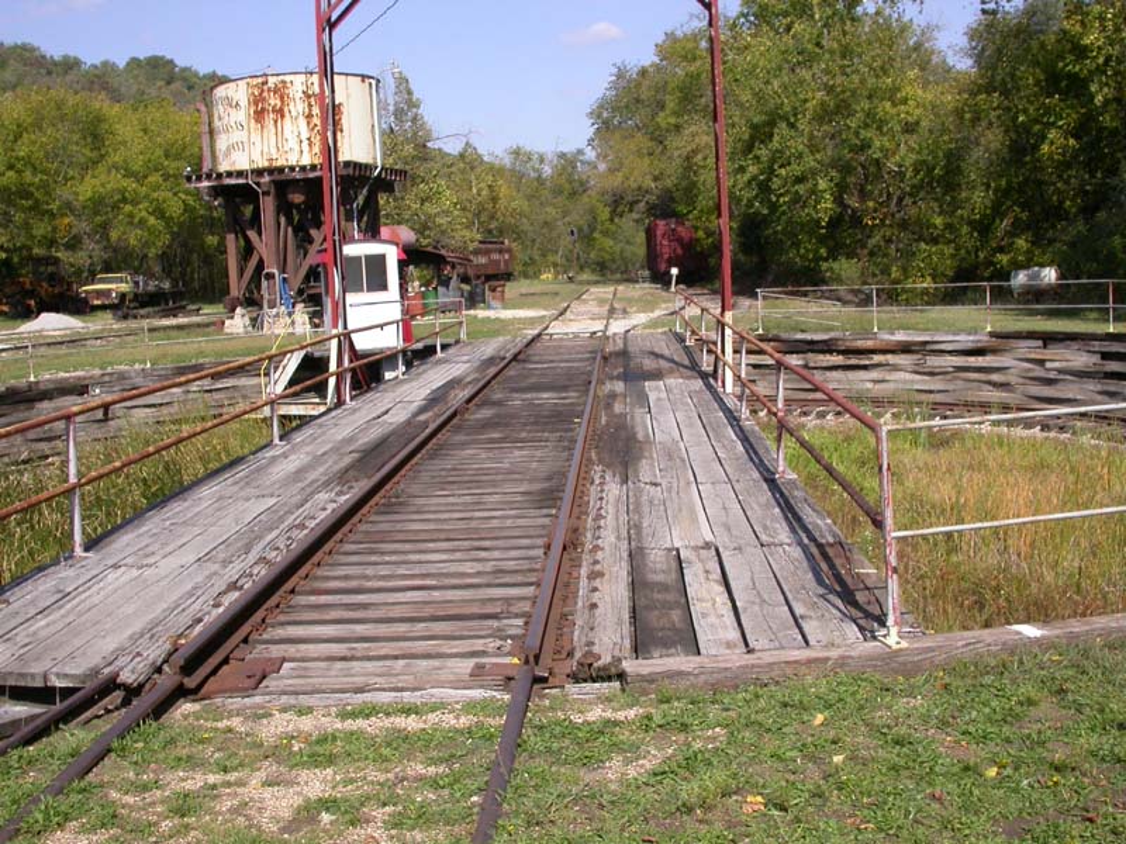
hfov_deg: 49.0
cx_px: 563
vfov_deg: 37.7
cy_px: 422
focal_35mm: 38
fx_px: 1236
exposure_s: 1/335
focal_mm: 7.85
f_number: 6.7
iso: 100
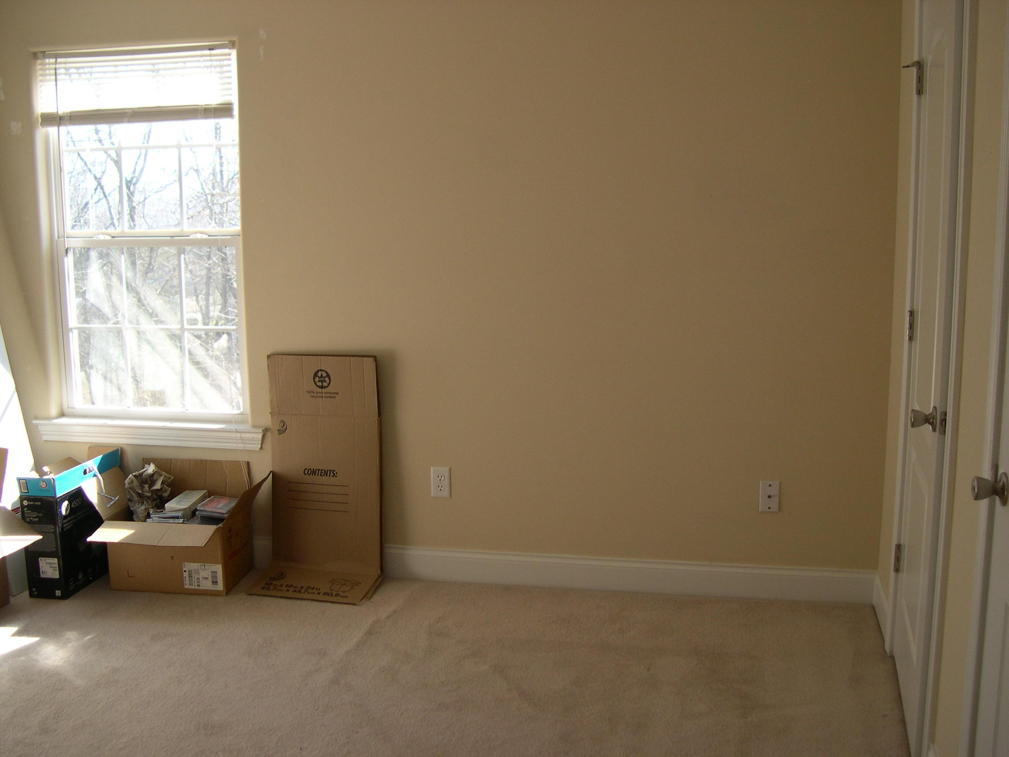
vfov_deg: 37.7
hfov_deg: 49.0
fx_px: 1108
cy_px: 378
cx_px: 504
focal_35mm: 38
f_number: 2.8
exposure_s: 1/77.4
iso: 100
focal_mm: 8
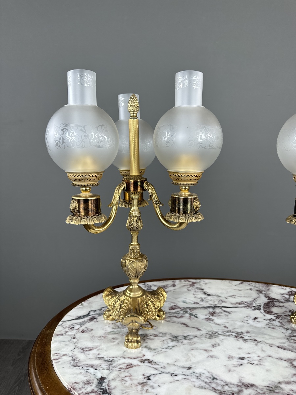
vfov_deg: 71.6
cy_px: 198
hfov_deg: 56.8
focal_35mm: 24
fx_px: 274
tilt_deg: -9.2
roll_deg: -0.3
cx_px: 148
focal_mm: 6.76
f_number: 1.78
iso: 50
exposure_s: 1/132
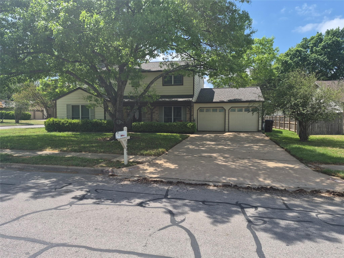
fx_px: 229
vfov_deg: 58.9
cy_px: 129
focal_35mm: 23
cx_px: 172
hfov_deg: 73.9
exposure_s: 1/4432
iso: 80
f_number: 1.8
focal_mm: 5.4
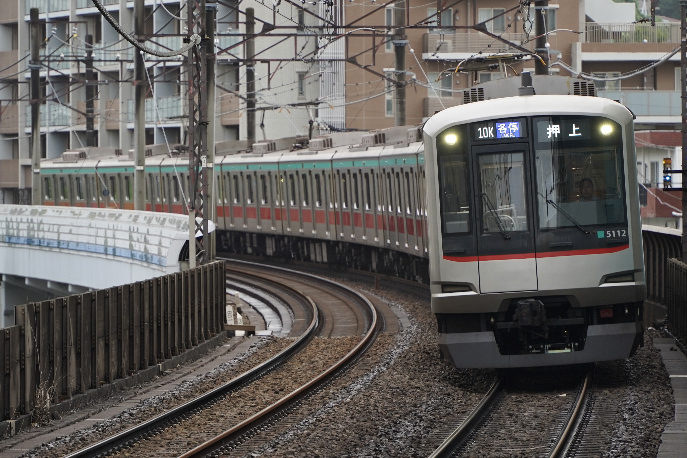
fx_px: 3817
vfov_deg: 6.9
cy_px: 229
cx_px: 344
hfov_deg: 10.3
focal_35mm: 200
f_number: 5.6
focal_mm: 200
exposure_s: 1/250
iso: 500
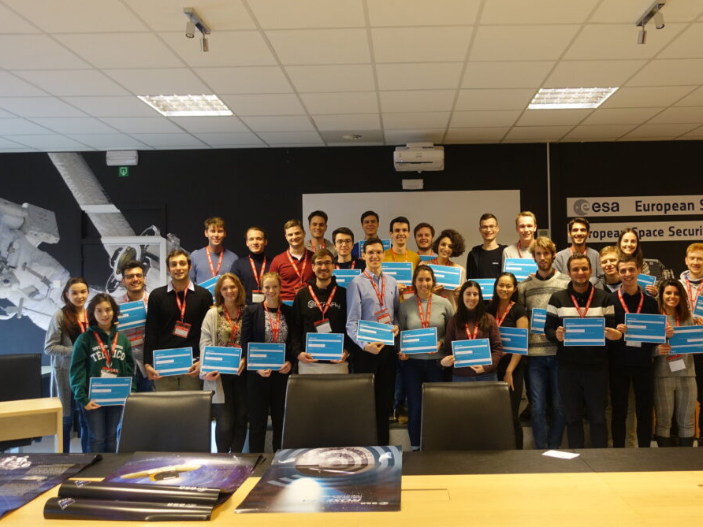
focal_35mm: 32
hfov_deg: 56.6
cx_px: 401
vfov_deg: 44.2
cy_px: 267
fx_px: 650
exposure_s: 1/30
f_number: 2.5
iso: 320
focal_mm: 10.6
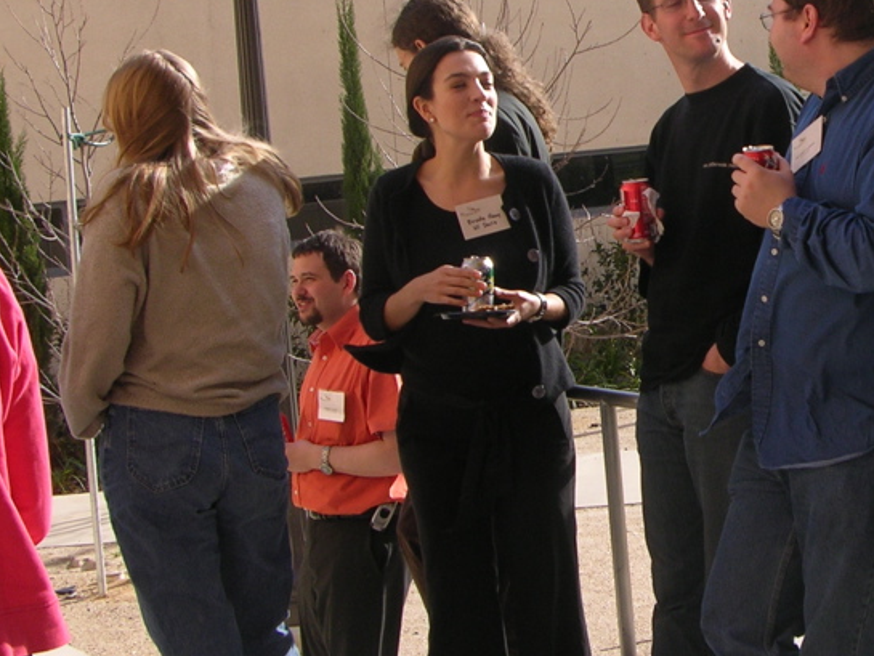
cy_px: 249
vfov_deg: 16.8
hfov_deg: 21.8
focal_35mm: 88
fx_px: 2222
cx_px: 749
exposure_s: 1/183
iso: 50
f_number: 5
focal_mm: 8.9
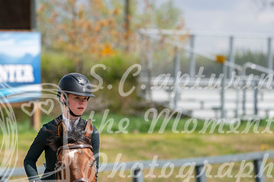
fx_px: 3105
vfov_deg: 3.4
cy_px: 125
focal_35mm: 408
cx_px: 69
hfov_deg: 5.1
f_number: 5.6
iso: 100
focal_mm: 247
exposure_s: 1/500
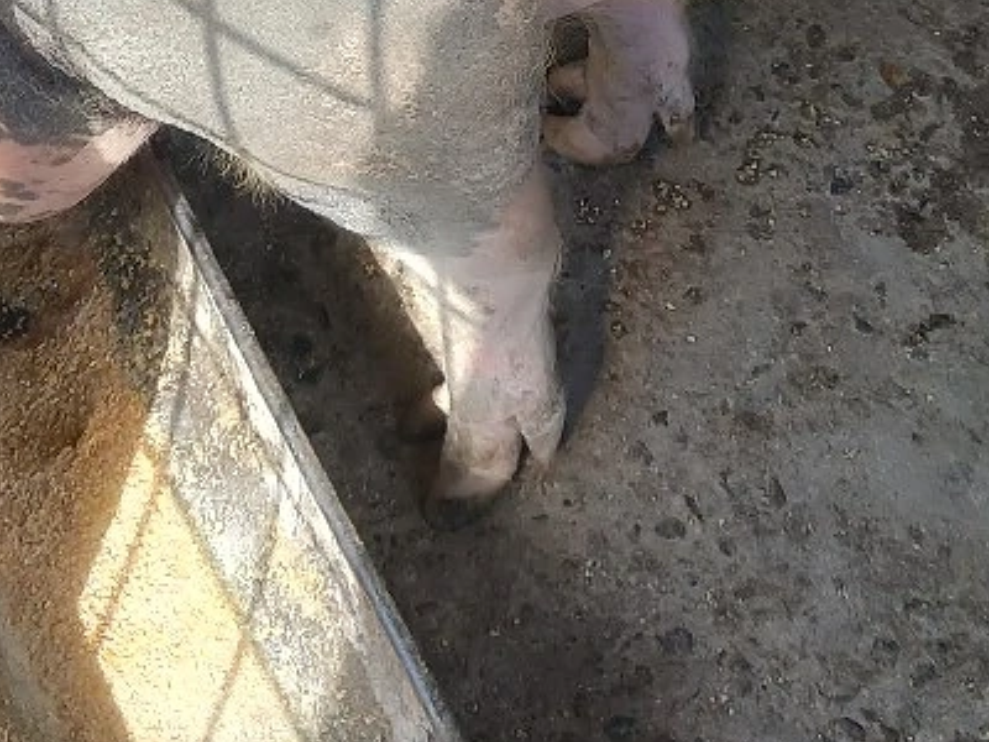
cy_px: -503
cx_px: 603
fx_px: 2571
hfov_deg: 21.7
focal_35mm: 90
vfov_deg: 14.8
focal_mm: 4
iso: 25
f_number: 1.8
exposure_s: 1/100
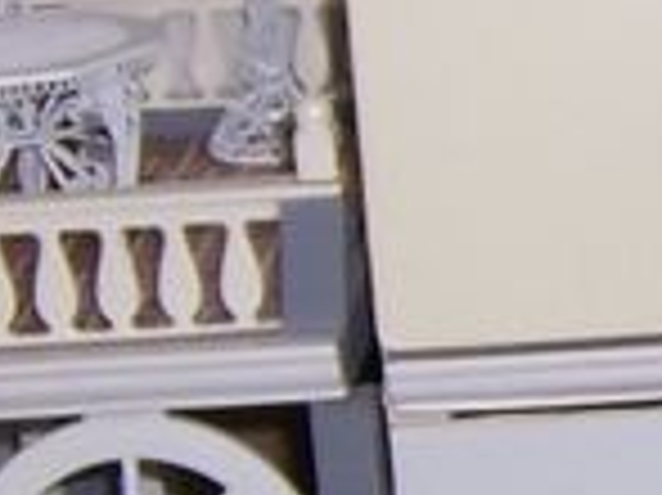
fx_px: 4280
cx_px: 1072
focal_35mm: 224
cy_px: 58
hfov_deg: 8.6
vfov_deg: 6.6
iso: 80
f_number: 2.8
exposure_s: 1/60
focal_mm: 5.5
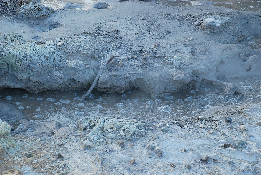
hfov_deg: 17.0
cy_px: 88
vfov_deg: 11.5
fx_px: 871
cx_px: 130
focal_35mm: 120
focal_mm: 80
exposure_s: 1/160
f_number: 5.6
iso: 400
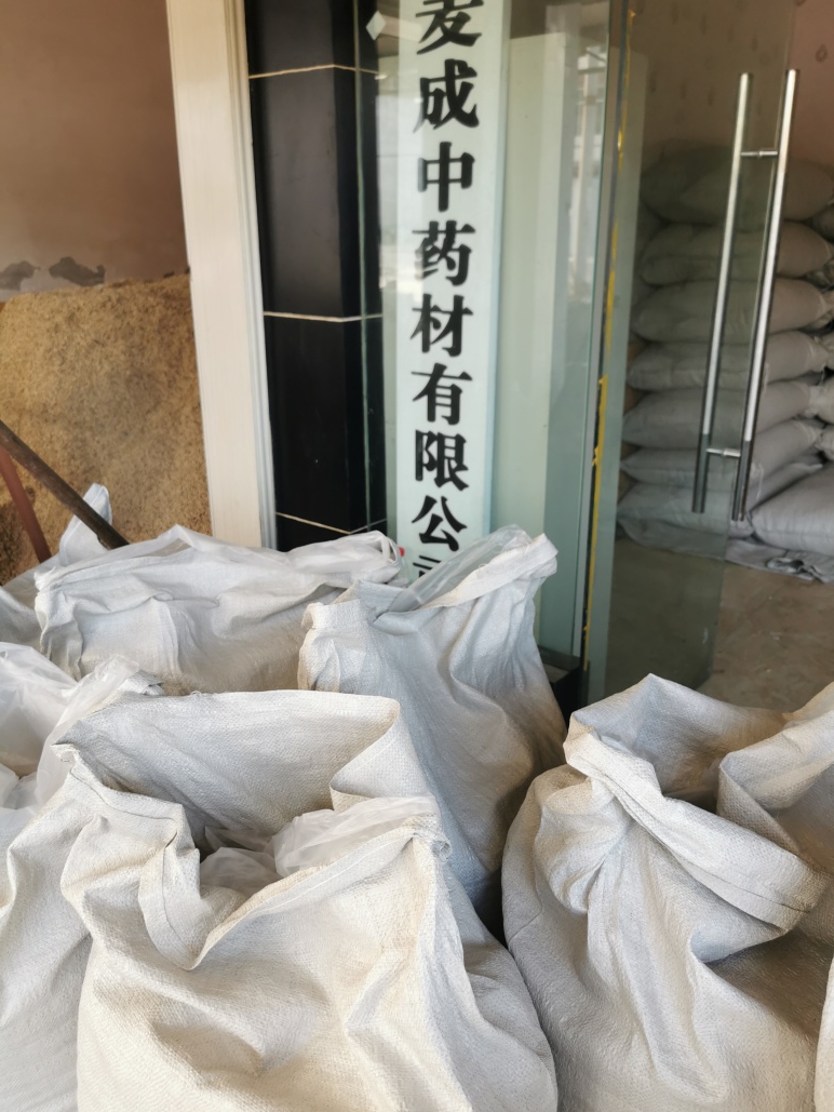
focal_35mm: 28
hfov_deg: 49.7
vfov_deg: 63.4
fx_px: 899
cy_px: 543
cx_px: 428
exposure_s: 1/100
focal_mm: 5.56
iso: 80
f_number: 1.6
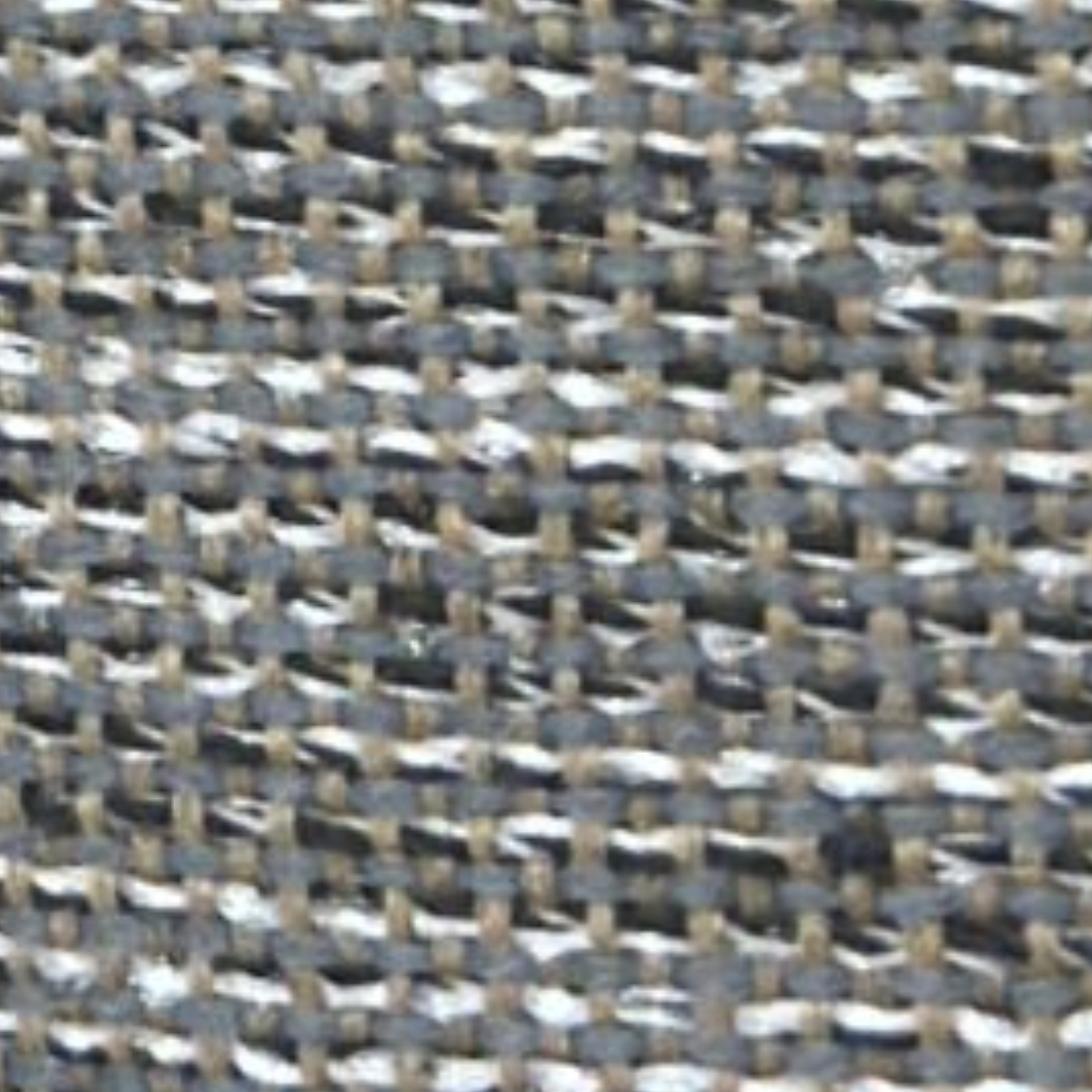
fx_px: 14597
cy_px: -3186
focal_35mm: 409
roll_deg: +3.0
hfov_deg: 4.2
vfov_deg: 4.0
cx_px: -837
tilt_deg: -14.3
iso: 80
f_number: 1.78
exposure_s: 1/229
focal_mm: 6.86
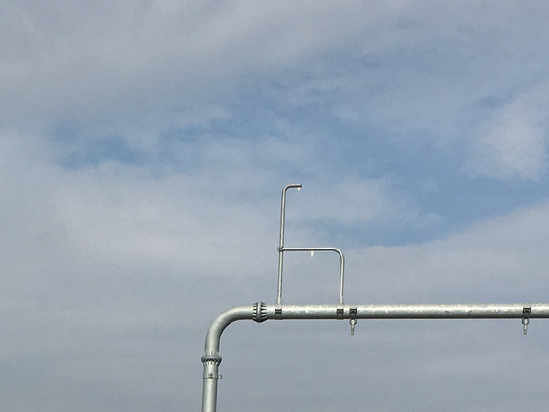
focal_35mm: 101
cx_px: 76
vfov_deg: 13.6
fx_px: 1603
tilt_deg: -1.1
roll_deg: -1.3
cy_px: 647
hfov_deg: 19.2
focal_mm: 4.15
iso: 25
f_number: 2.2
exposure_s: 1/2747
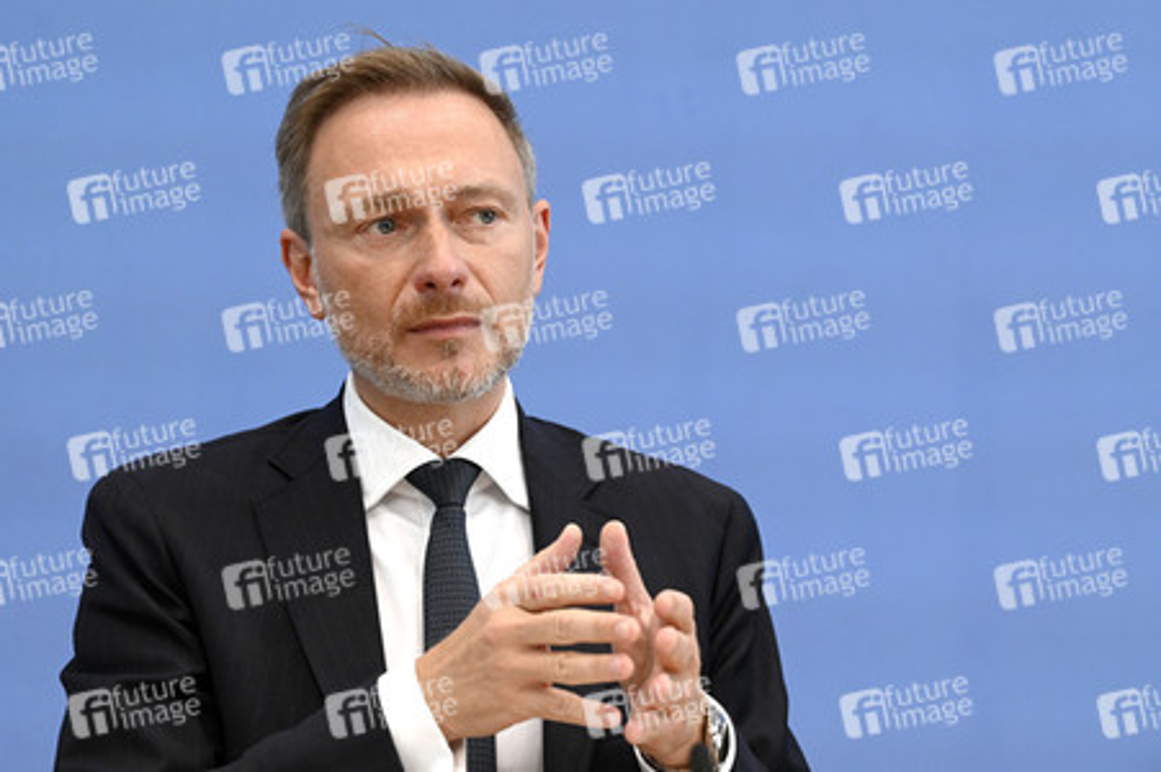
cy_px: 386
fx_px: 3932
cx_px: 580
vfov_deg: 11.2
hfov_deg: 16.8
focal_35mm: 122
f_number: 5.6
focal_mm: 122
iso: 3200
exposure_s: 1/640
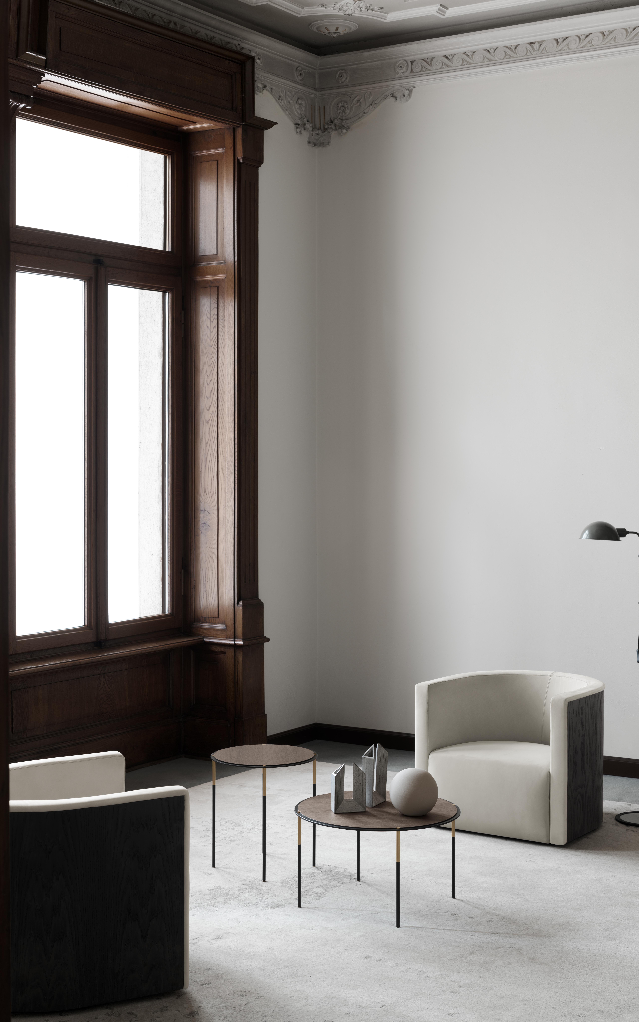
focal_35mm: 52
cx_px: 316
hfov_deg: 24.9
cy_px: 501
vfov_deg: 38.9
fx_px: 1449
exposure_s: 1/2.5
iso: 100
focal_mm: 50
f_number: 6.8
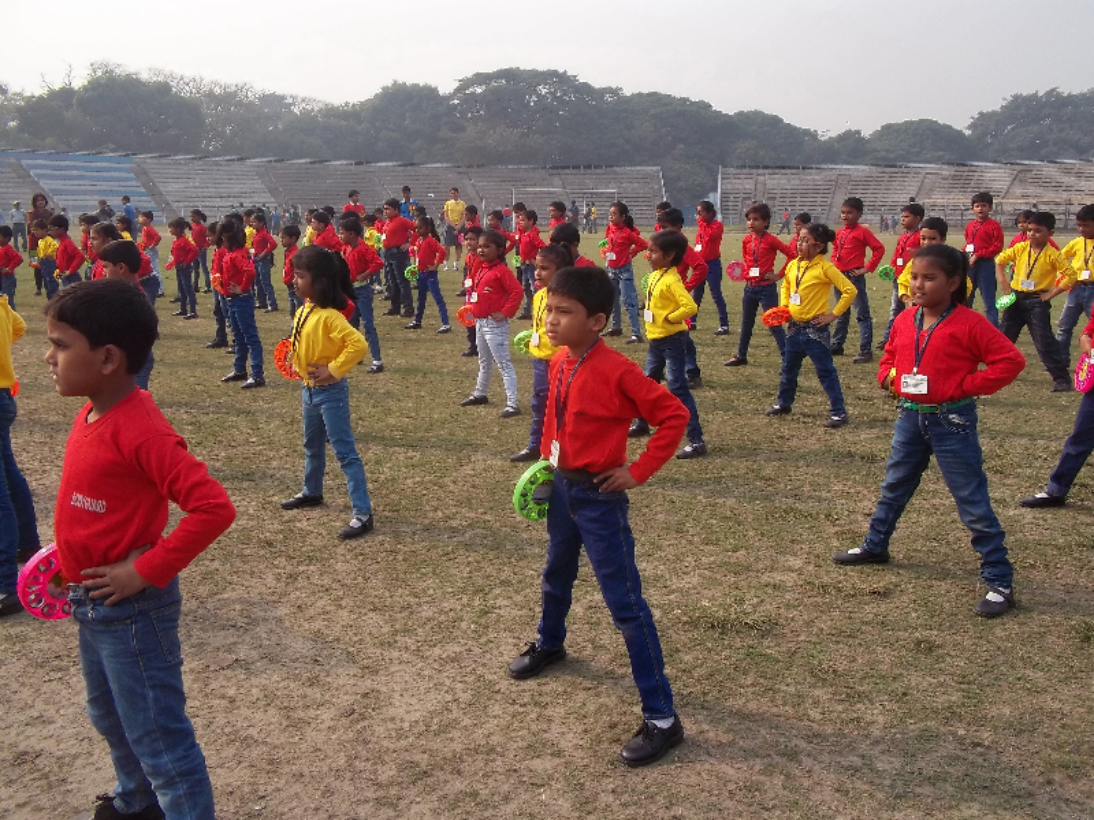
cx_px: 547
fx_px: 1011
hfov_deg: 56.8
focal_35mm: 32
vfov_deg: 44.2
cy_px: 410
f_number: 5.5
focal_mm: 5.7
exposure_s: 1/250
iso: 80
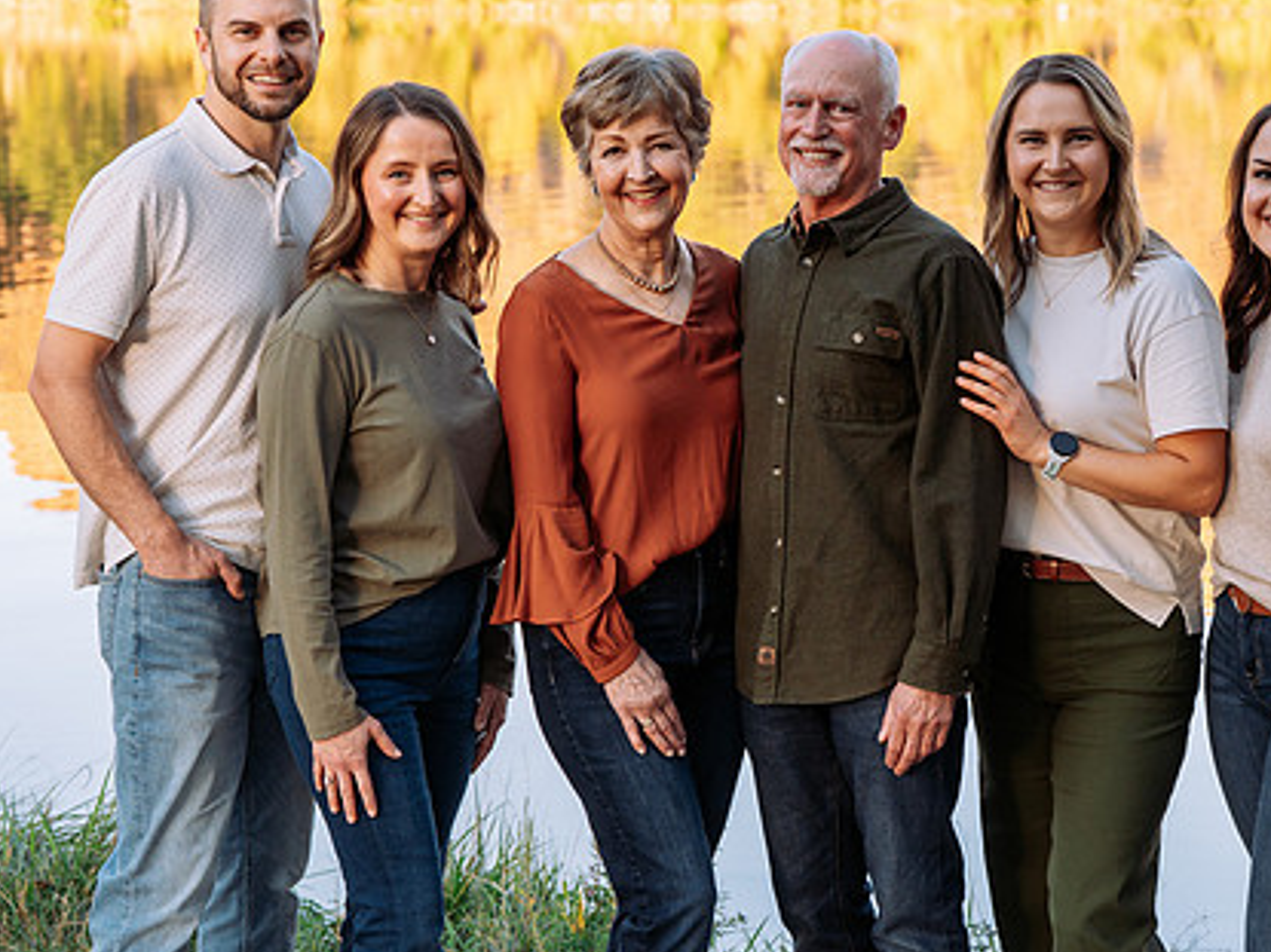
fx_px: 3891
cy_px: 369
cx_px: 609
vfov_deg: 13.9
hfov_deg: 18.6
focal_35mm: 106
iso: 500
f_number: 5.6
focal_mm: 70
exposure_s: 1/160
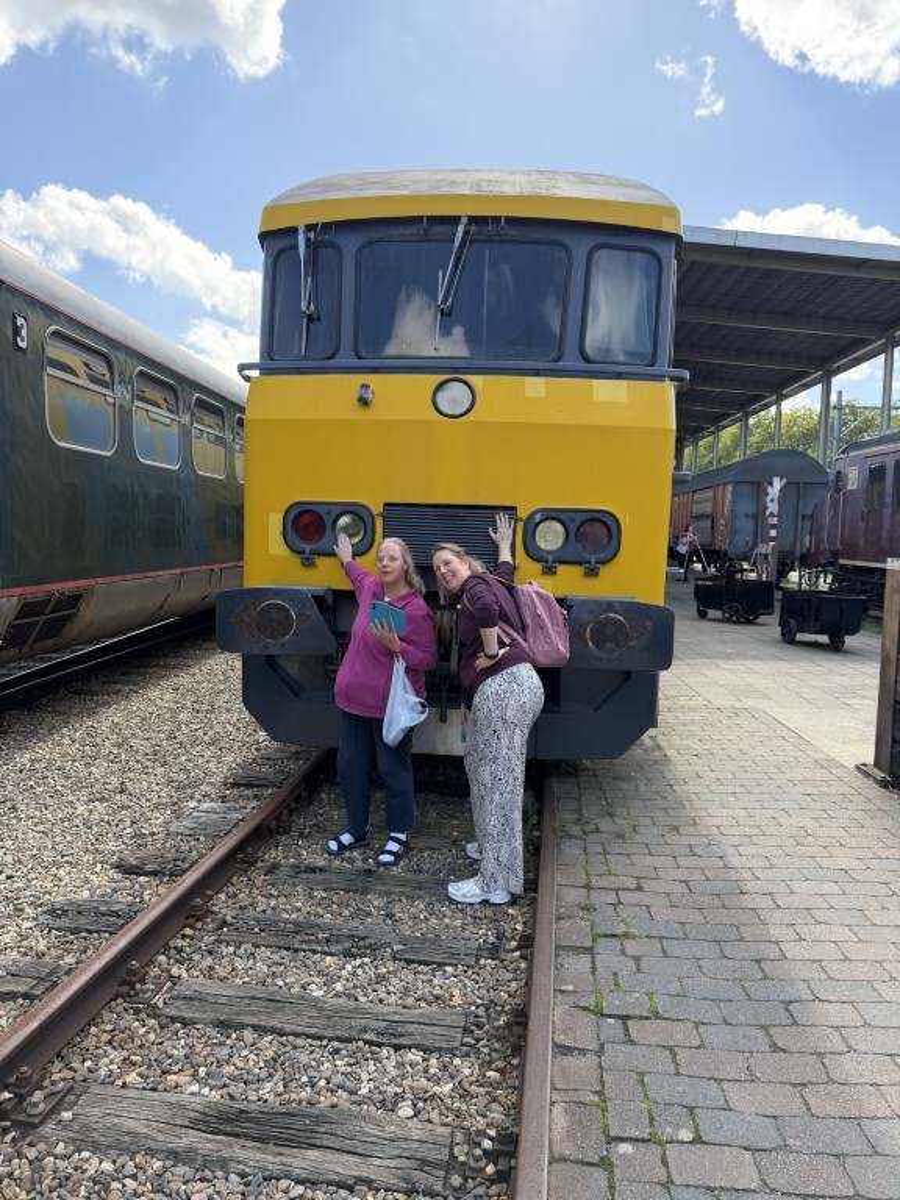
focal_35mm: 24
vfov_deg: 71.6
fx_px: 832
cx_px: 450
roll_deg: -2.2
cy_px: 600
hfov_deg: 56.8
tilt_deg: -5.9
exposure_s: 1/1075
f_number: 1.78
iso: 100
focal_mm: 6.76
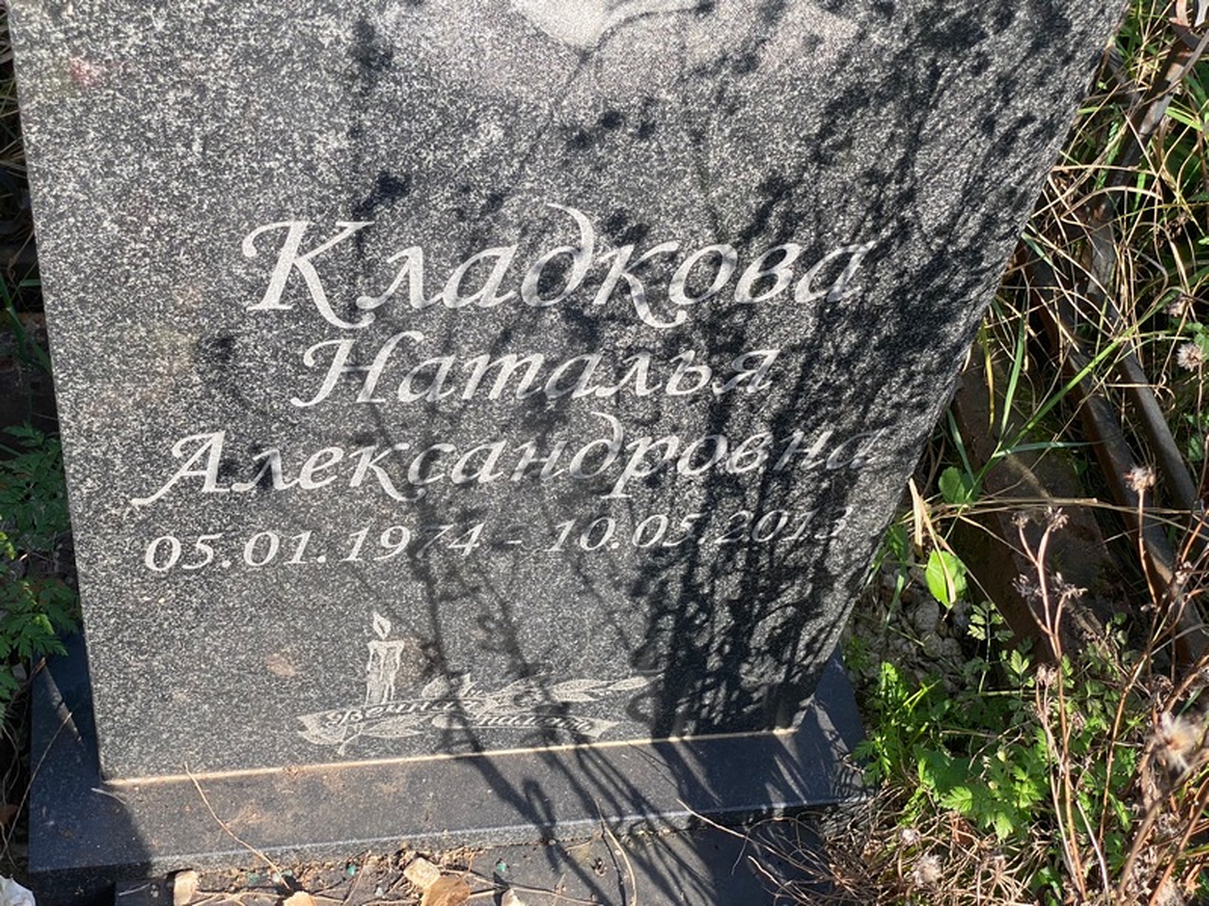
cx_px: 604
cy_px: 453
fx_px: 1816
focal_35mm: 52
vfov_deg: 28.0
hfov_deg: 36.8
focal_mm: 6
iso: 20
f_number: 2
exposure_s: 1/282
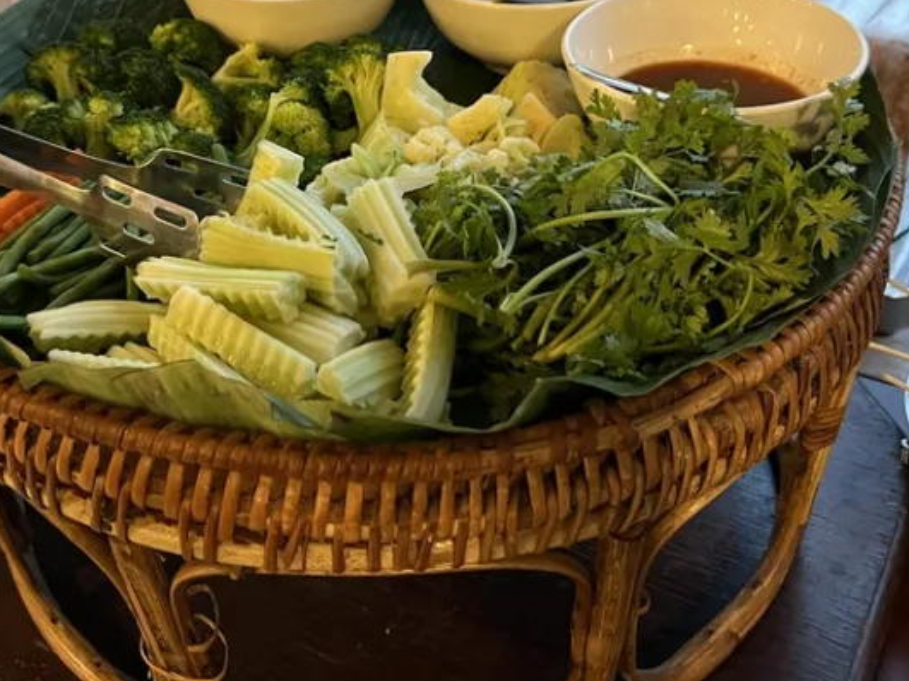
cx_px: 401
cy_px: 118
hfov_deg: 40.4
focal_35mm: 47
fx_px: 1234
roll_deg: +3.1
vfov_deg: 30.0
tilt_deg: -29.6
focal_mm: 5.7
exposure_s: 1/50
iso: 500
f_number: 1.5
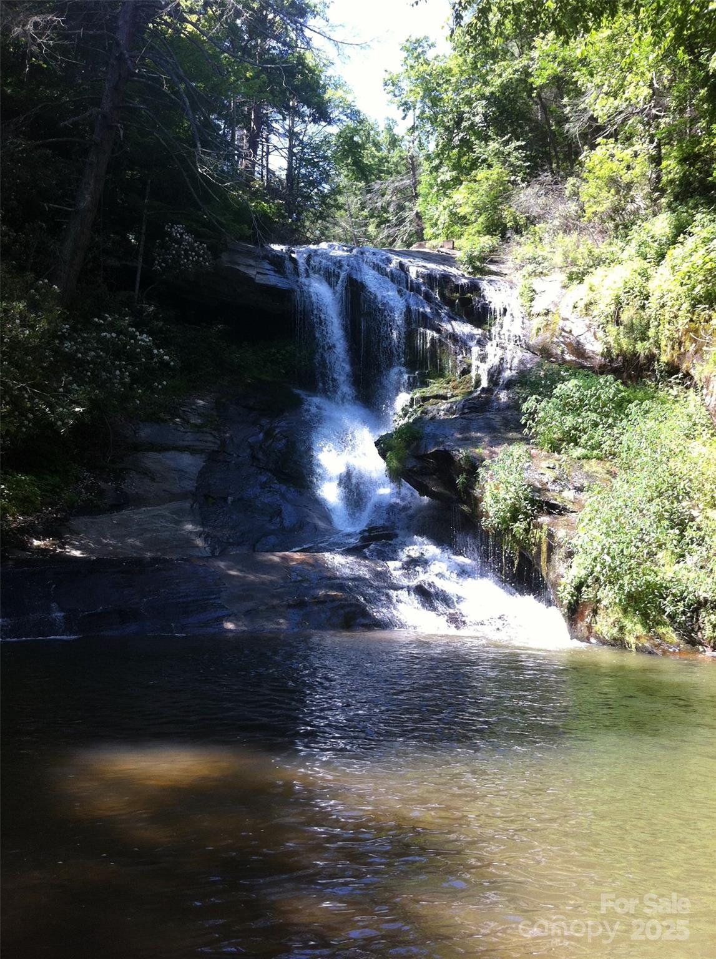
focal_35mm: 35
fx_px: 968
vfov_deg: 52.7
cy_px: 480
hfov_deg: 40.6
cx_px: 358
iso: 80
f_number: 2.8
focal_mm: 3.85
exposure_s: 1/187
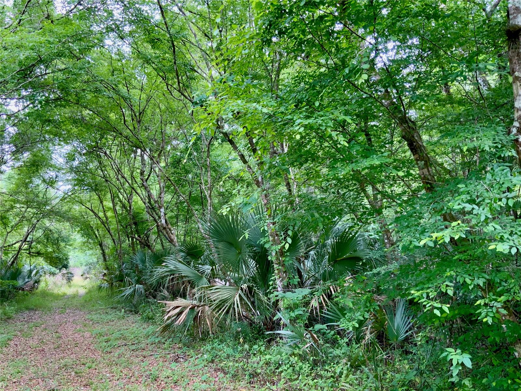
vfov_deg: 48.2
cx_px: 260
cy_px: 196
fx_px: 436
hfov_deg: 61.7
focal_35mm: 29
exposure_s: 1/88
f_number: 1.8
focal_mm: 3
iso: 64
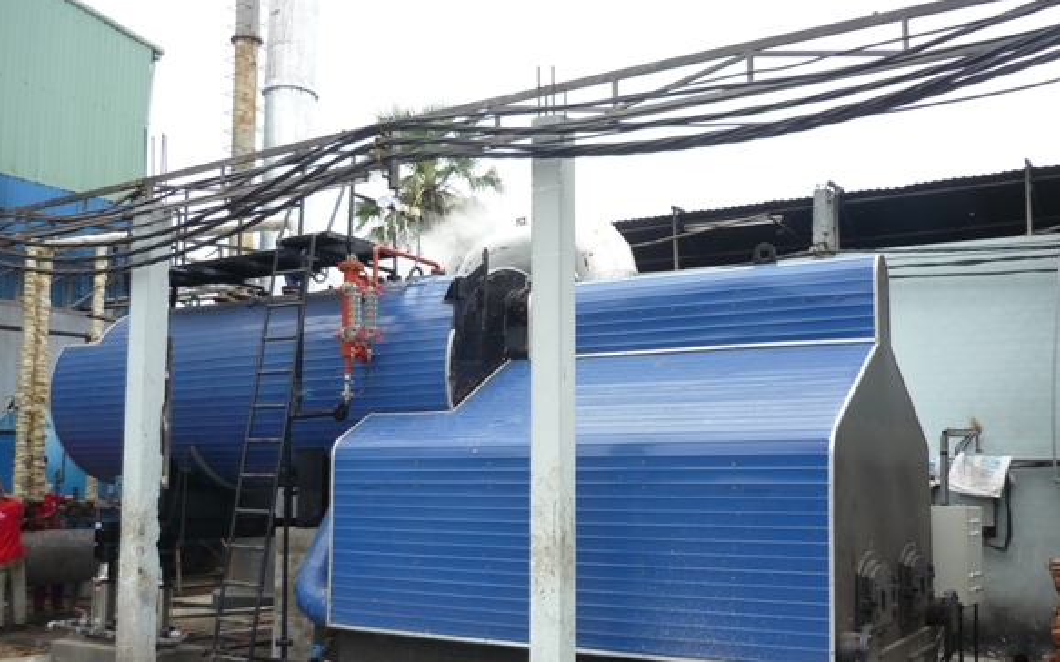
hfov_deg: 54.0
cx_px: 533
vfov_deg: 35.3
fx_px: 1040
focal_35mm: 36
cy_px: 375
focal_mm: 5.5
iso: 100
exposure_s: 1/640
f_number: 2.8
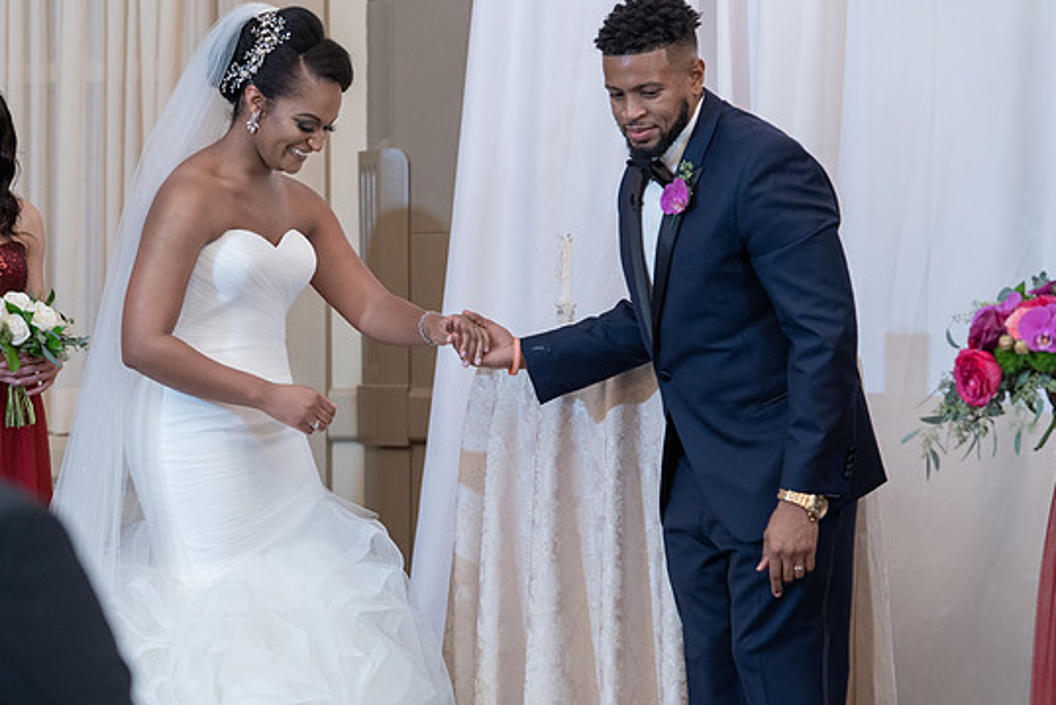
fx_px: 3374
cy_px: 333
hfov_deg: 17.8
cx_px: 495
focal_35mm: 115
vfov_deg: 11.9
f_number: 4
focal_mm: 106
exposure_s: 1/100
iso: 2000
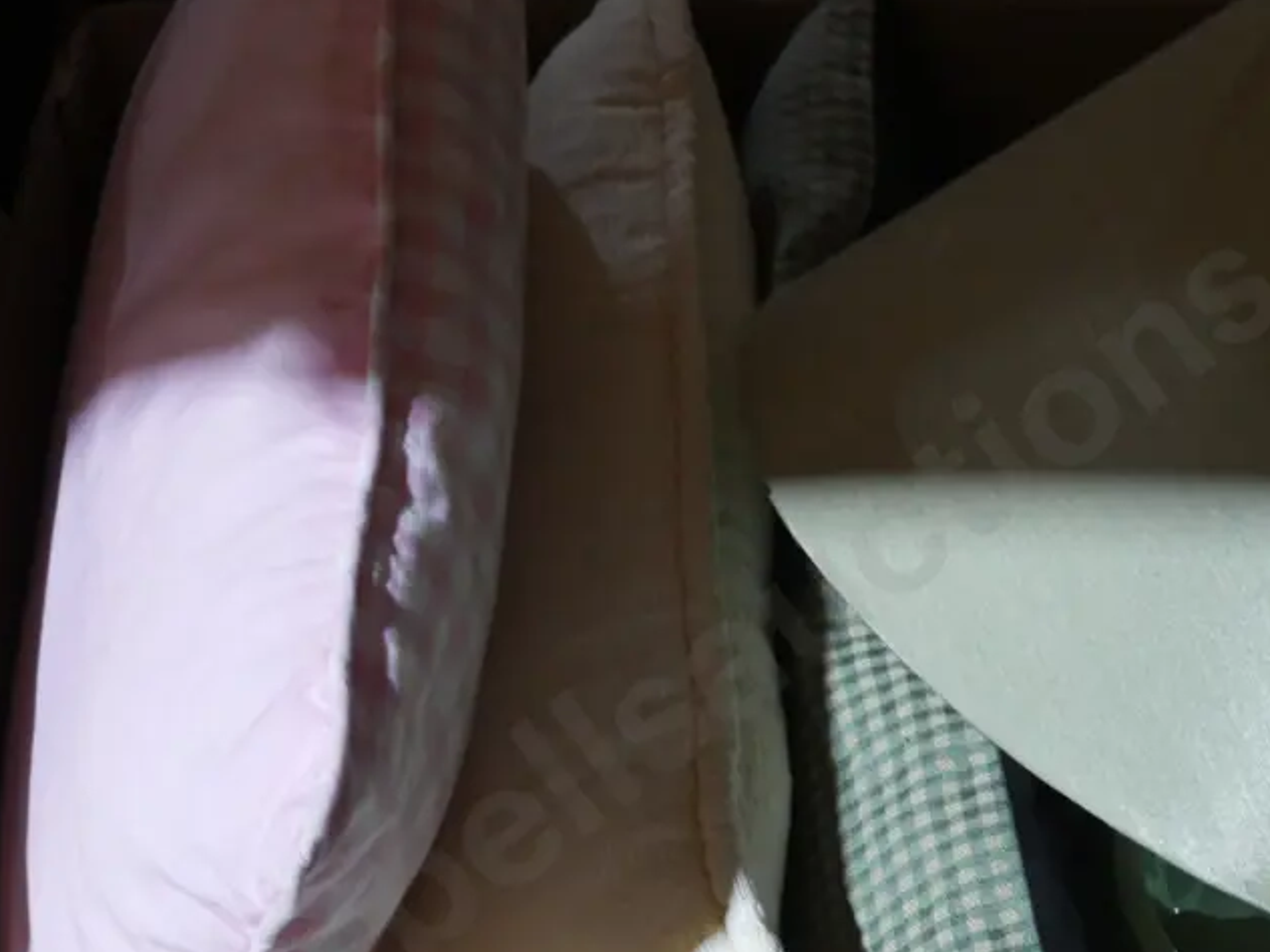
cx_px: 830
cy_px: 596
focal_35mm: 81
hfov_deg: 24.0
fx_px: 2972
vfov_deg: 18.2
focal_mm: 25
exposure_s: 1/60
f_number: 5.3
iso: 1600
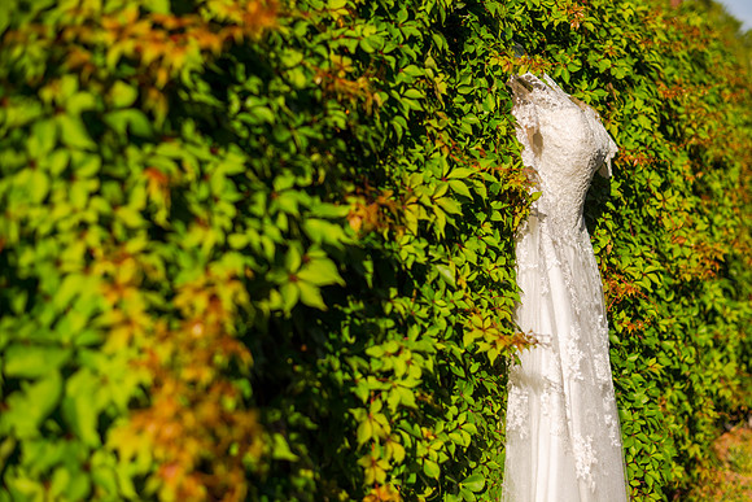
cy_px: 251
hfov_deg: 39.6
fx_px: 1045
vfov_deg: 27.0
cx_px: 376
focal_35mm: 50
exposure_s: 1/3200
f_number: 2.8
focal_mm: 50
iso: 50
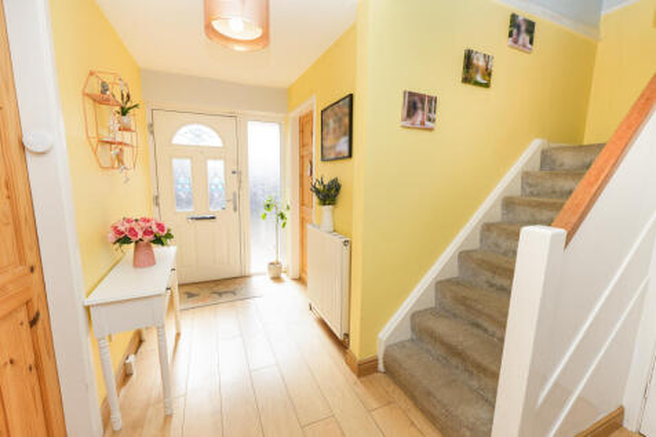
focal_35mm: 15
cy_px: 218
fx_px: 273
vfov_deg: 77.3
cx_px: 328
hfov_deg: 100.4
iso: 100
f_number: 5
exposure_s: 1/100
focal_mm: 10
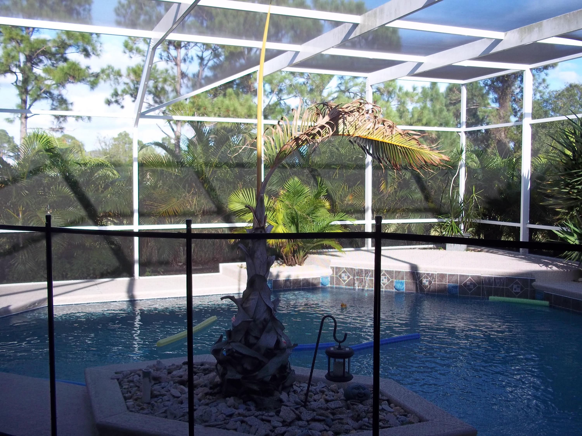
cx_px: 291
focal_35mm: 36
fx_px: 605
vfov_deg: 39.7
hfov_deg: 51.4
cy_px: 218
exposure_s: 1/250
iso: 80
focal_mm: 6.5
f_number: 3.1
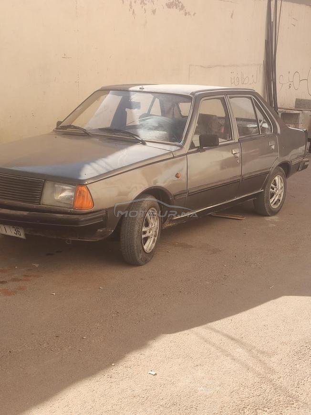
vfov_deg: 35.5
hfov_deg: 27.0
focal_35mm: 54
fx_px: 647
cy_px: 208
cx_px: 156
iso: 50
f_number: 1.79
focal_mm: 4.71
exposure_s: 1/703
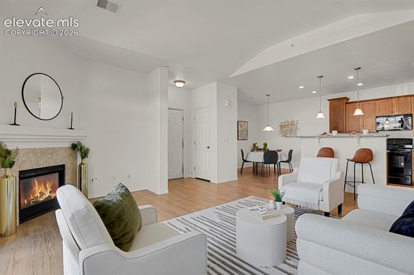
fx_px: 195
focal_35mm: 17
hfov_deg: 93.3
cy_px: 138
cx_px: 207
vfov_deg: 70.4
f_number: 8
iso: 250
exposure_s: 1.3
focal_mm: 17
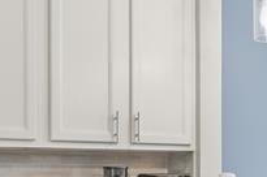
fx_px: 518
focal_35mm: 70
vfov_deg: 19.2
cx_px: 197
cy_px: 142
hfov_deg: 28.5
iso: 800
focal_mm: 14
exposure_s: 1/60
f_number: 4
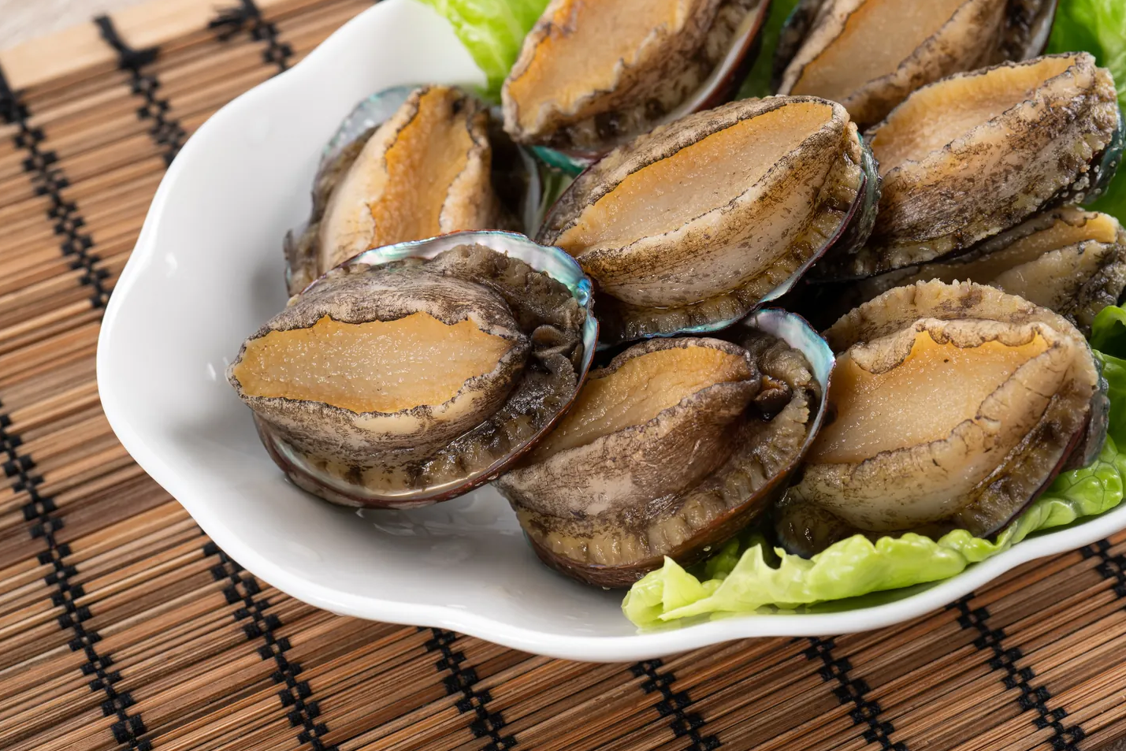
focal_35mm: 70
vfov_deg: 19.4
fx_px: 2190
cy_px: 238
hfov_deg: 28.8
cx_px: 685
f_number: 7.1
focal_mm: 50
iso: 100
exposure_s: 1/125
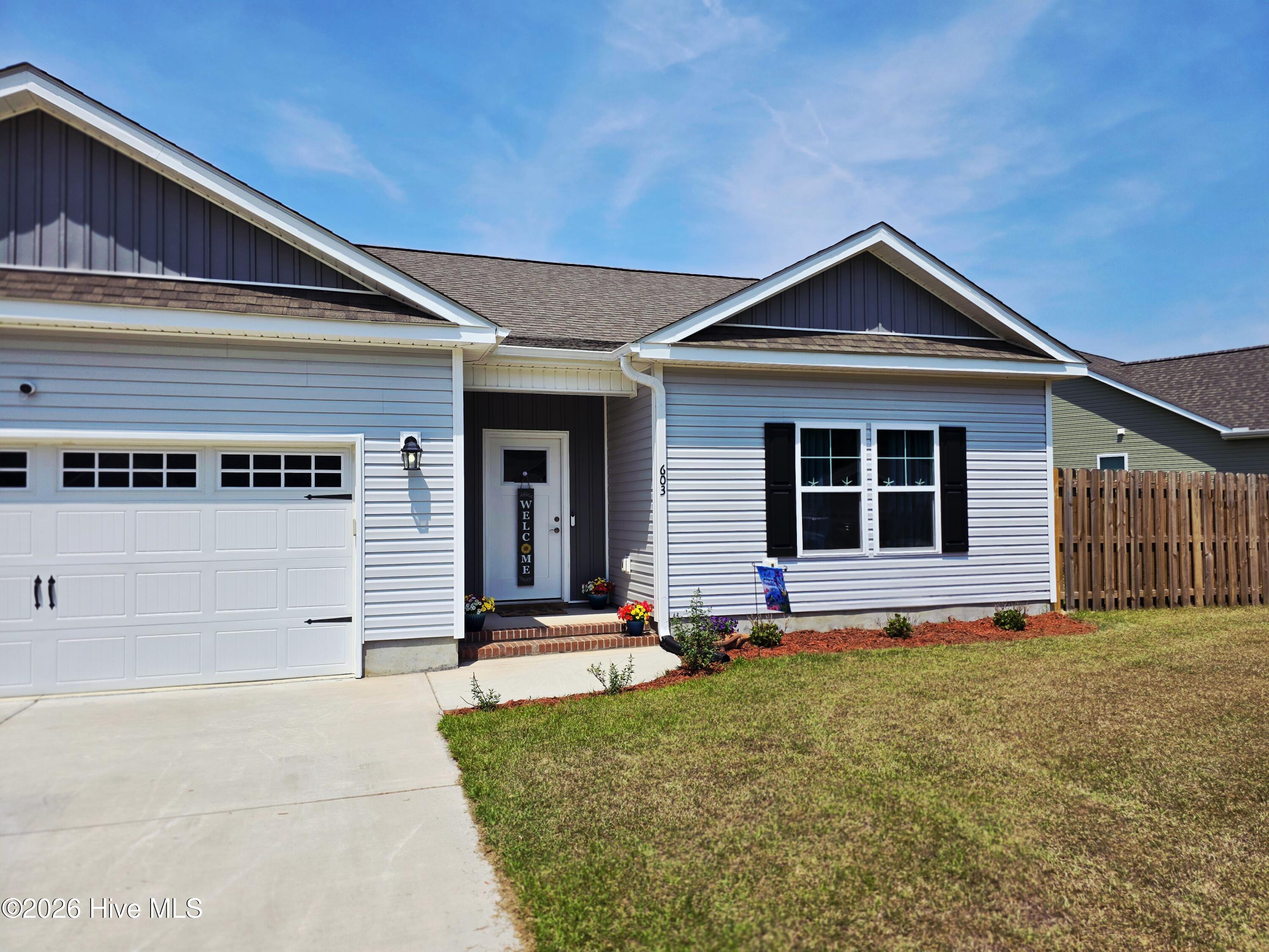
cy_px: 476
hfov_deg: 73.9
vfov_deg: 58.9
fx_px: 843
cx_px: 634
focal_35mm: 23
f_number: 1.7
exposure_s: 1/10000
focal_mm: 6.3
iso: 64
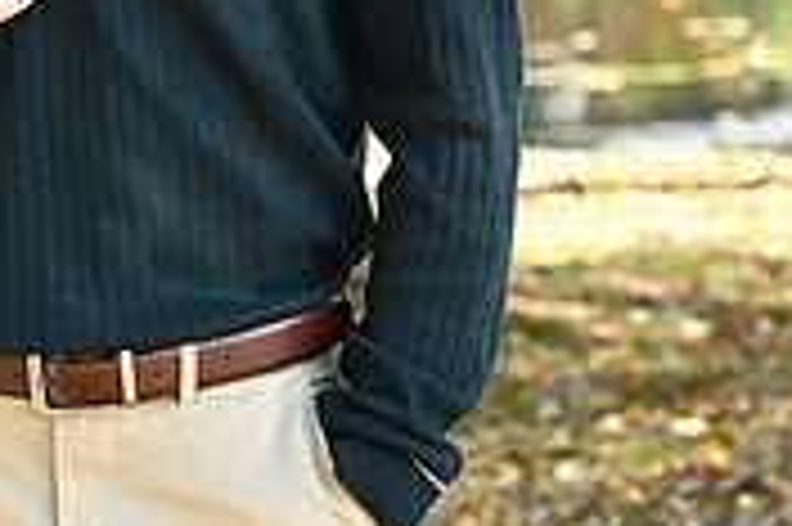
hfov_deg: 7.3
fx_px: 6154
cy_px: -160
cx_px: -158
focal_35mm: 280
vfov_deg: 4.9
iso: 320
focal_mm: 85
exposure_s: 1/160
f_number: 5.6
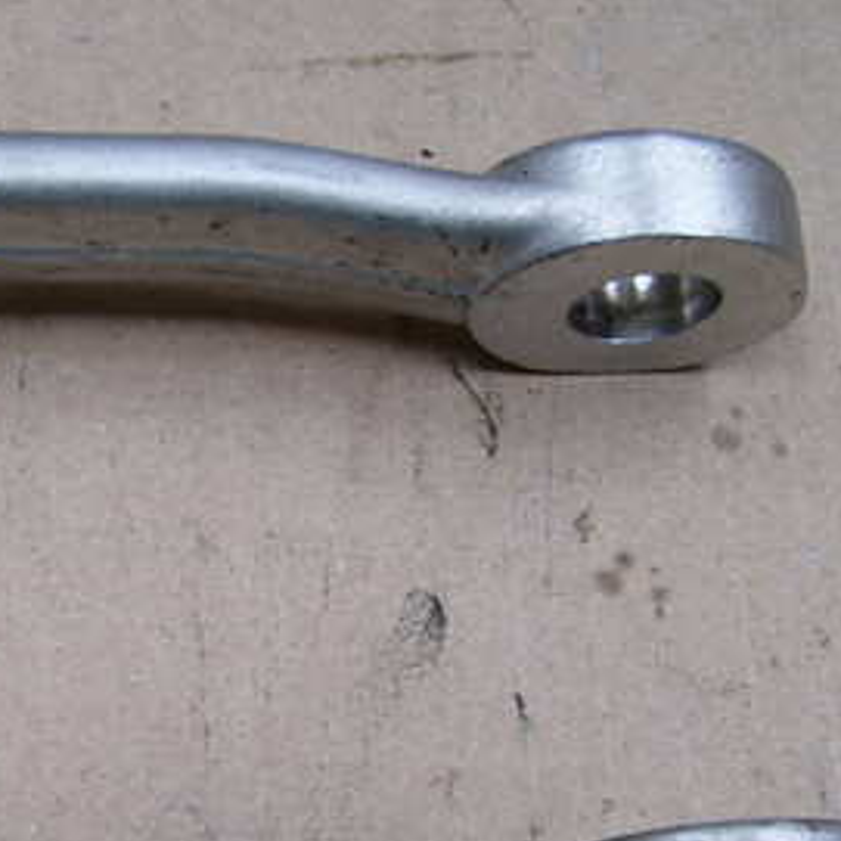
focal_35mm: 87
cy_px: 587
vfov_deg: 19.9
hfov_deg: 19.6
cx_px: 81
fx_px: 2391
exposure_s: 1/60
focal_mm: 6
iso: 80
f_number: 2.7
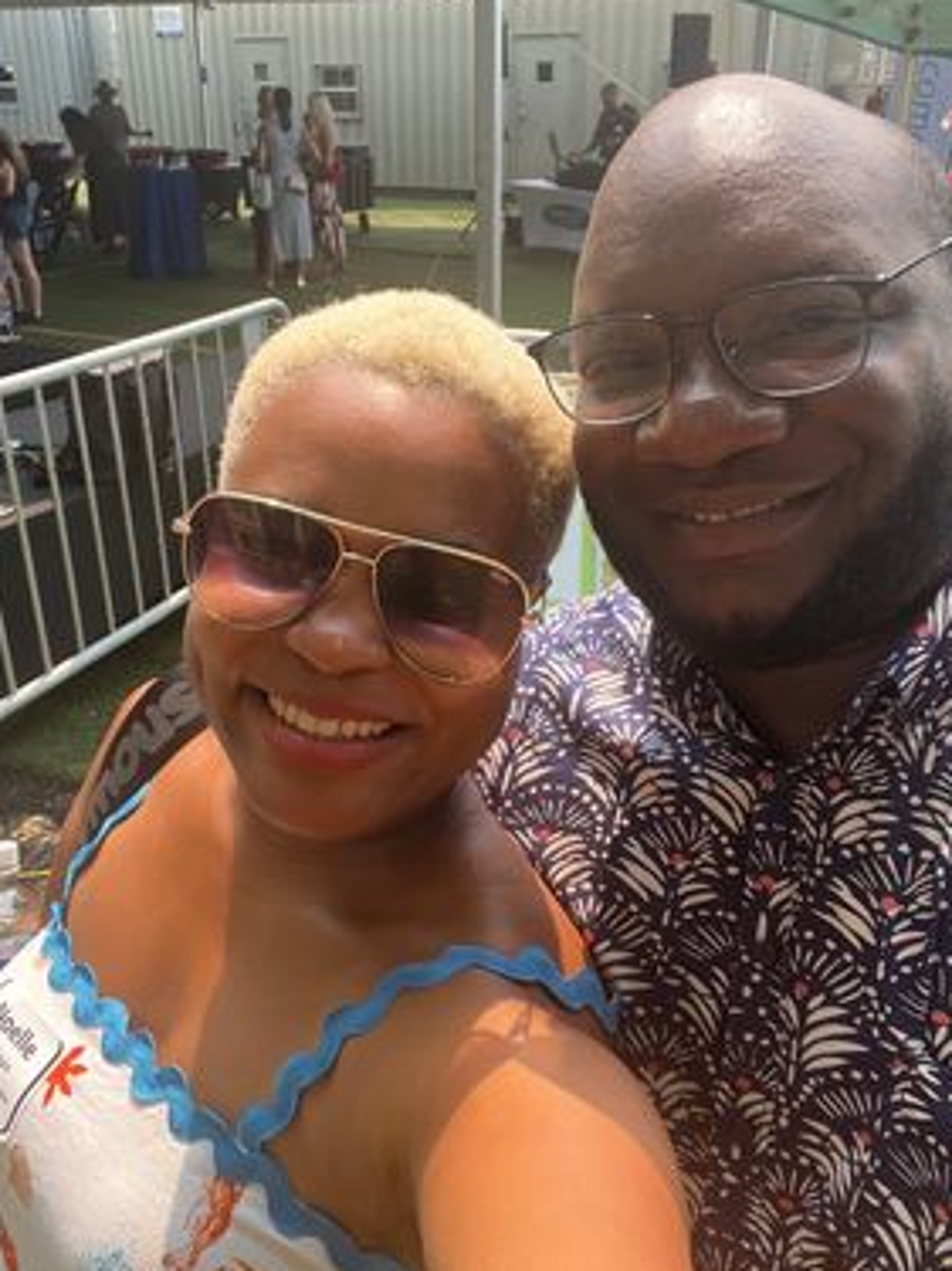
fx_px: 1174
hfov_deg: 44.1
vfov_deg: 56.8
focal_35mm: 32
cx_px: 471
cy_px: 661
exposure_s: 1/172
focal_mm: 2.71
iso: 40
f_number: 2.2
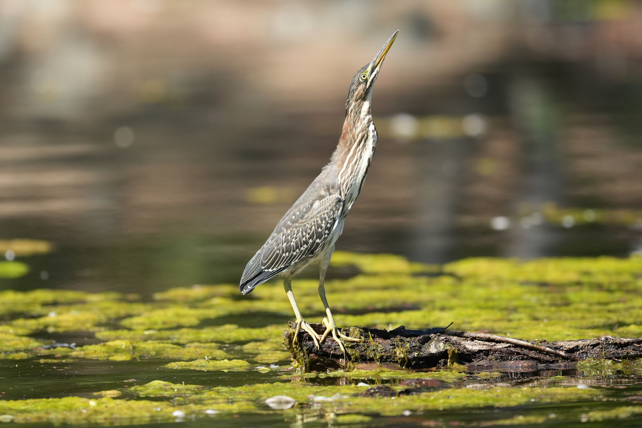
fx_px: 13588
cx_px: 299
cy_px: 198
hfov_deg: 2.7
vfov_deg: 1.8
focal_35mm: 762
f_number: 4.5
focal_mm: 400
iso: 500
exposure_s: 1/1600
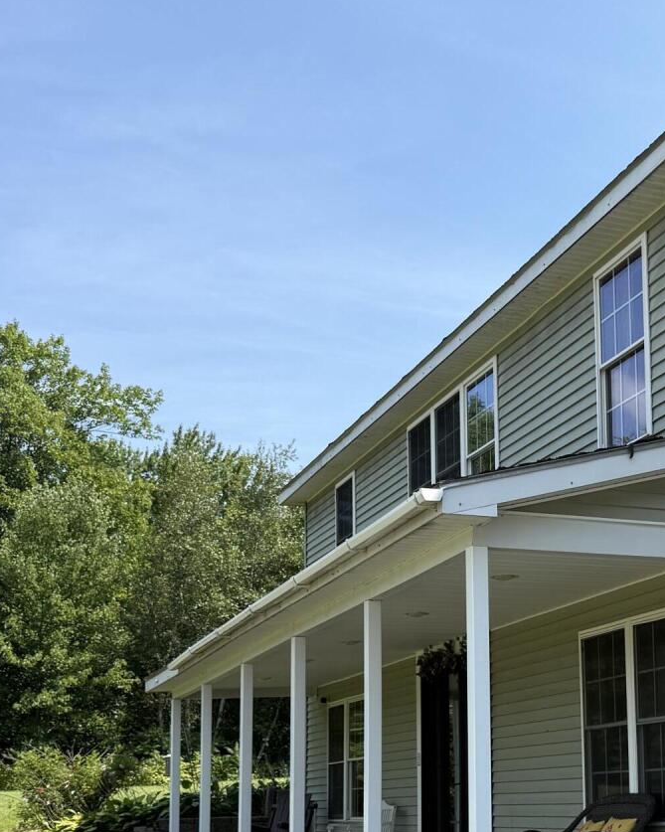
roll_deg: +1.9
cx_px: 626
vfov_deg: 33.0
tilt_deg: +7.6
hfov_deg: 26.0
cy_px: 605
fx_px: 1378
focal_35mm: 56
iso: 80
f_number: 1.78
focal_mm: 6.76
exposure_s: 1/3145
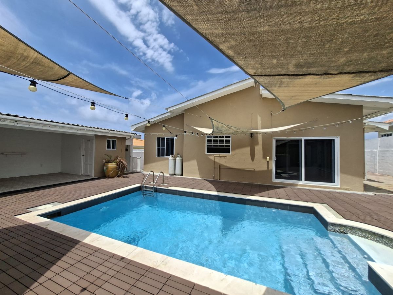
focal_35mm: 13
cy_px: 148
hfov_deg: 106.2
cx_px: 196
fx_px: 148
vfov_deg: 89.9
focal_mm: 1.74
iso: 40
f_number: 2.2
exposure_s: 1/1715
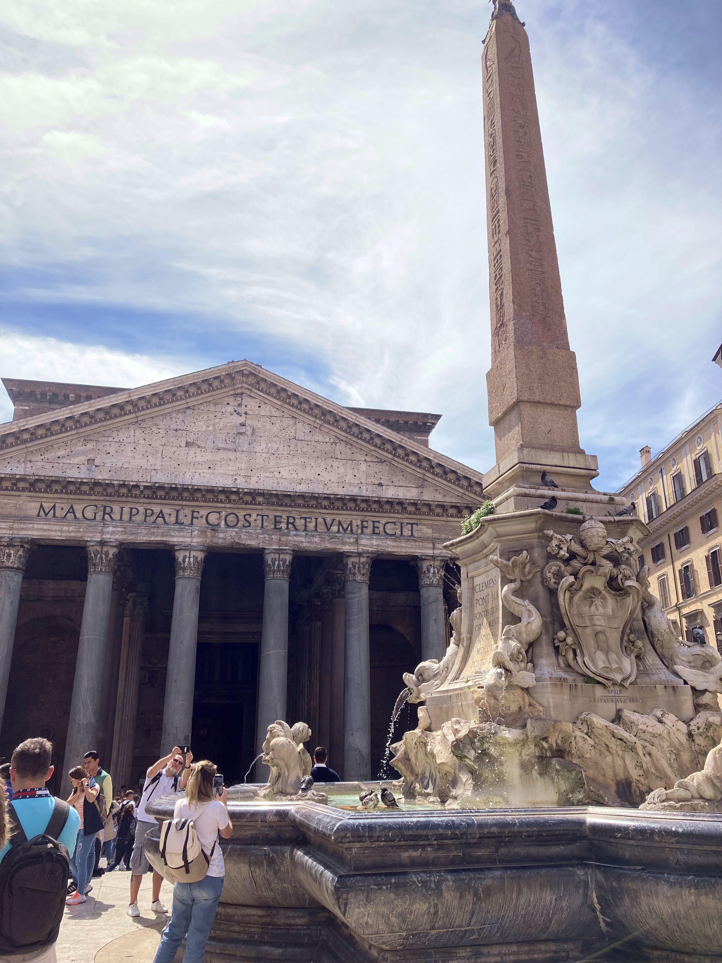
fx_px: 779
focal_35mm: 28
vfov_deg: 63.4
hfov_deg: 49.7
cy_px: 482
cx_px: 361
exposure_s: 1/1033
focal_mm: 3.99
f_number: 1.8
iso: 20
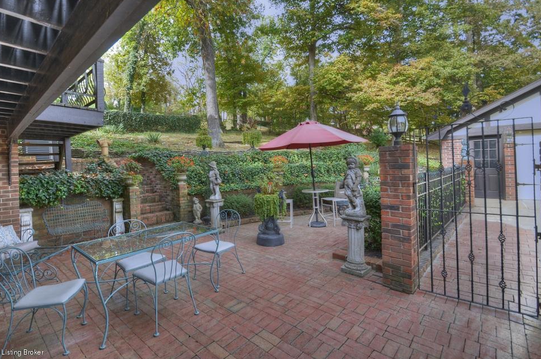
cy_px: 176
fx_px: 240
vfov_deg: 73.6
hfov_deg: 96.8
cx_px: 264
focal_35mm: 16
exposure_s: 1/60
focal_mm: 10
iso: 400
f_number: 7.1
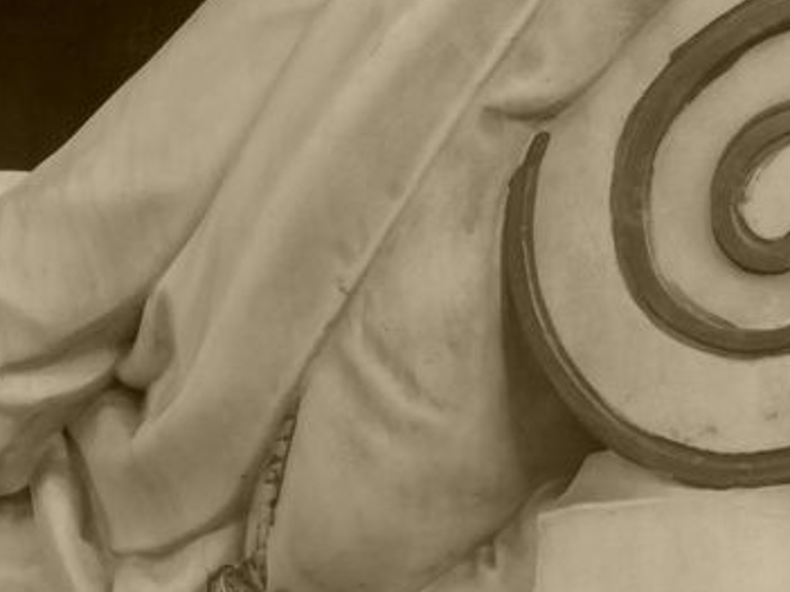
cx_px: 493
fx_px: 2966
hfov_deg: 15.2
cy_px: 502
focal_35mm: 130
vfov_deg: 11.3
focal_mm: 10.3
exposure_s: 1/13
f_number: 4.2
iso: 400
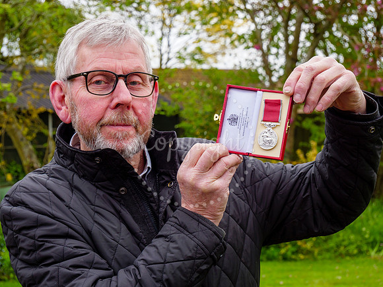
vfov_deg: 16.8
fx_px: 974
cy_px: 144
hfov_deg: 22.3
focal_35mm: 88
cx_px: 192
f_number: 6.3
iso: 200
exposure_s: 1/200
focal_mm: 44
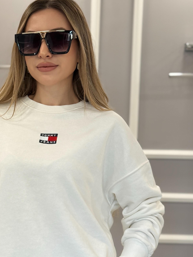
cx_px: 48
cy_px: 157
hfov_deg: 19.3
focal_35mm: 76
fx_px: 565
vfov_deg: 25.6
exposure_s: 1/113
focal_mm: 6.76
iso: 100
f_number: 1.78
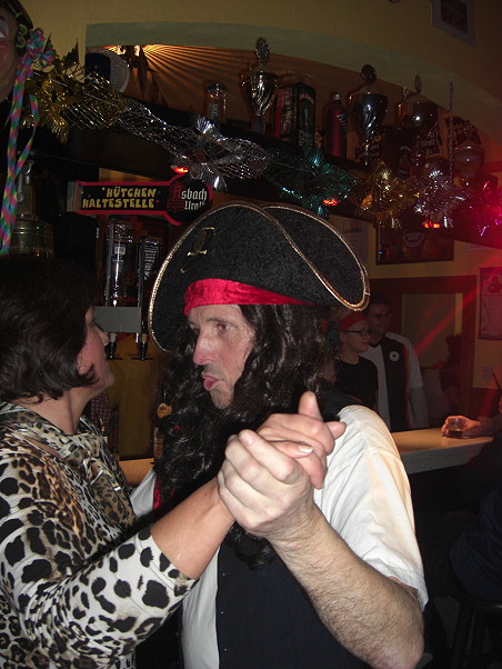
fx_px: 734
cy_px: 334
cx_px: 251
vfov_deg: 49.0
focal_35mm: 38
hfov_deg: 37.7
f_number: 2.8
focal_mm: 7.9
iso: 200
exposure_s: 1/60
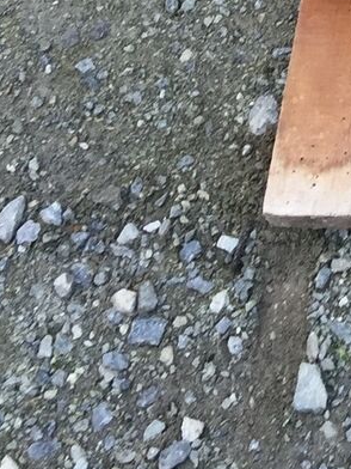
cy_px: -680
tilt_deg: -49.4
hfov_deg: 9.1
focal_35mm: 148
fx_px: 2001
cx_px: 833
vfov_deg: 11.1
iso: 32
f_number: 2.2
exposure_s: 1/117
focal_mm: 4.15
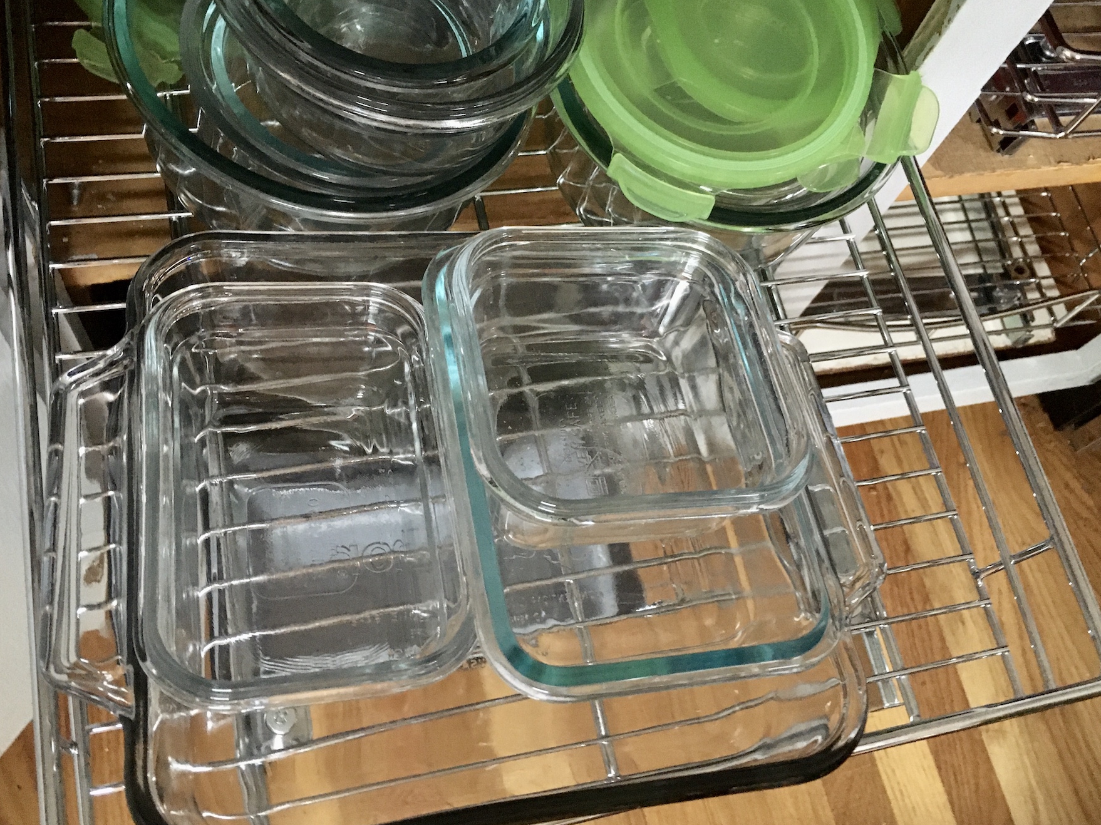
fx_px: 1049
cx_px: 572
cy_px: 425
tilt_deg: -63.9
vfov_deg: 42.9
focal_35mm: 33
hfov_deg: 55.3
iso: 320
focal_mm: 4.15
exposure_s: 1/15
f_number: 2.2
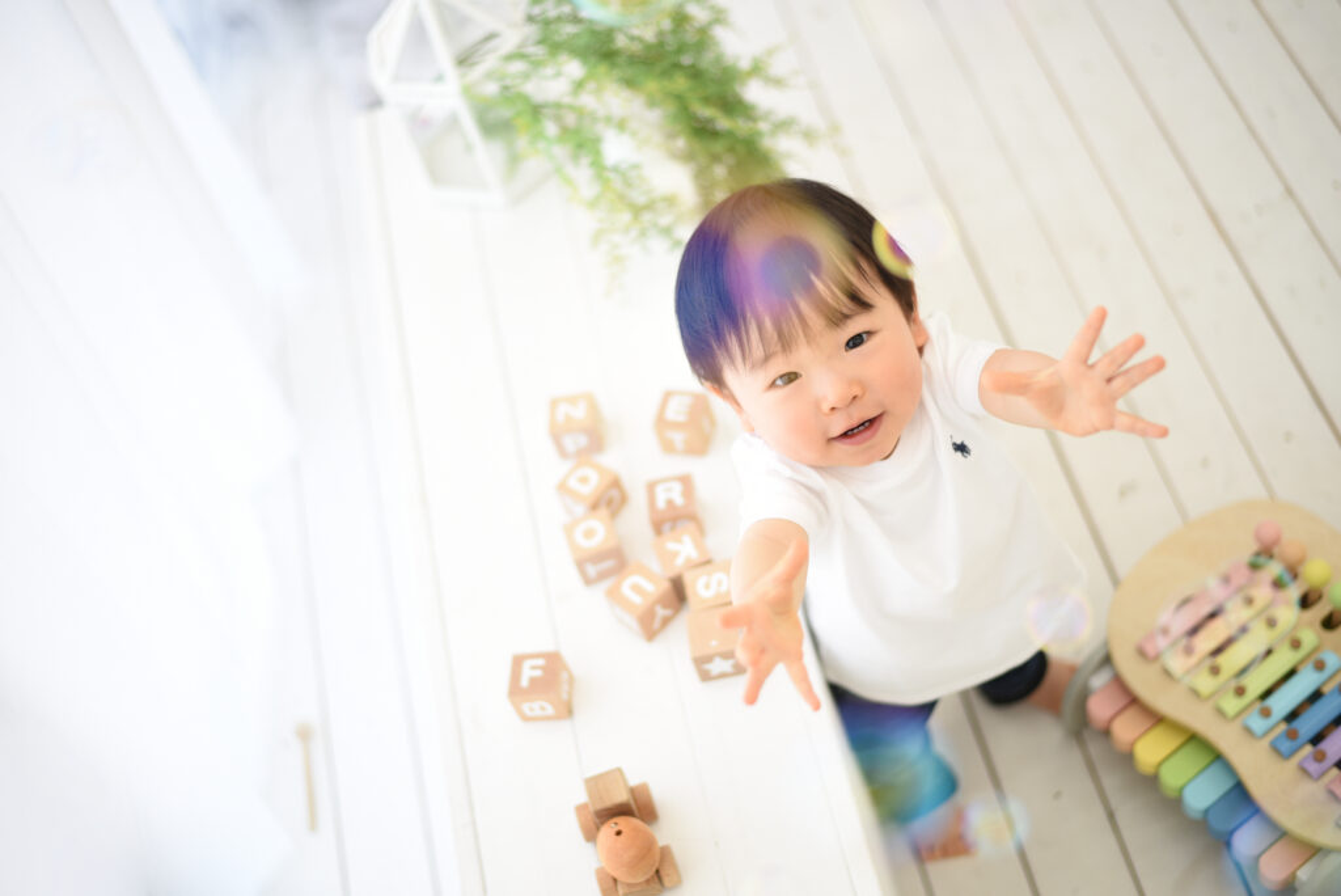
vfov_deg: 27.0
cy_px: 448
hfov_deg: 39.6
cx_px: 670
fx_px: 1863
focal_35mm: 50
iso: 100
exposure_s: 1/200
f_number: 1.8
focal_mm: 50
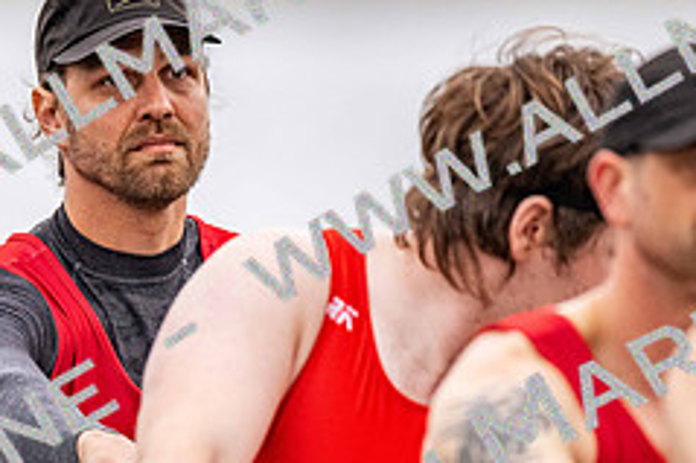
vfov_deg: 0.9
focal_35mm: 1459
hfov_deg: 1.4
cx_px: 32
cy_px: 351
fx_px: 28187
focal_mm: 600
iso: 1400
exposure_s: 1/2500
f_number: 4
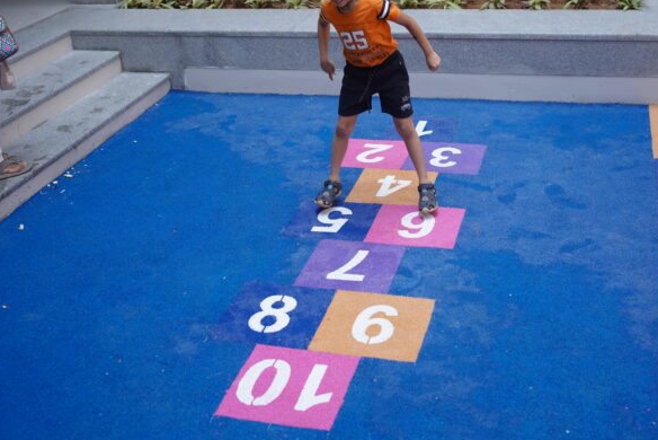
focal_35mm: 46
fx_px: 841
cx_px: 381
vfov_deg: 29.2
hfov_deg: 42.6
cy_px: 168
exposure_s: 1/200
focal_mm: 35
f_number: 2.5
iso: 250
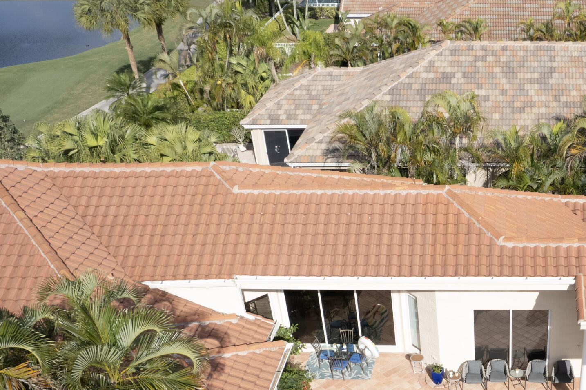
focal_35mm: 46
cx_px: 515
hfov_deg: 39.9
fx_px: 749
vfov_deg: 27.4
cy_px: 397
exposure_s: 1/2000
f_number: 2.8
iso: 110
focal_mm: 8.38
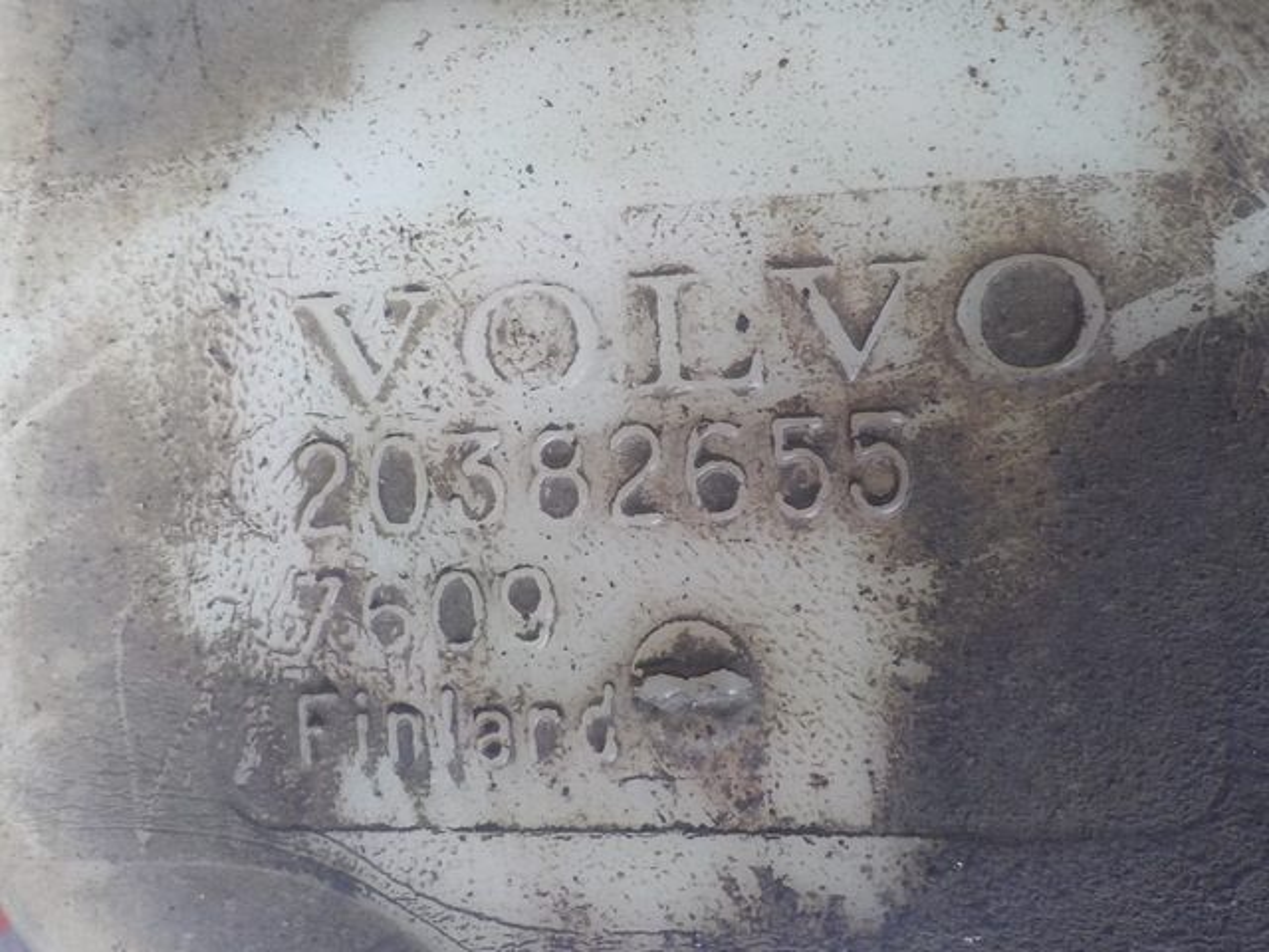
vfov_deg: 46.8
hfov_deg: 60.0
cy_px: 476
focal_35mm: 30
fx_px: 1100
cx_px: 634
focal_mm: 4.1
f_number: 3.3
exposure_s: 1/30
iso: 125
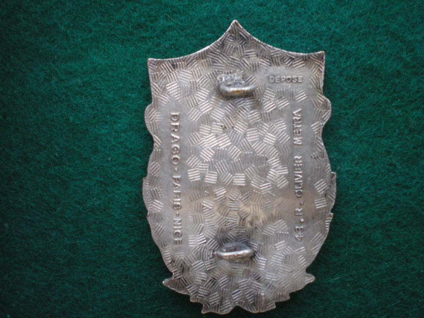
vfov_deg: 37.7
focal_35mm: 38
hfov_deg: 49.0
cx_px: 212
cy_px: 159
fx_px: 465
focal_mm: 6.3
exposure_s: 1/20
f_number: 3.1
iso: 400
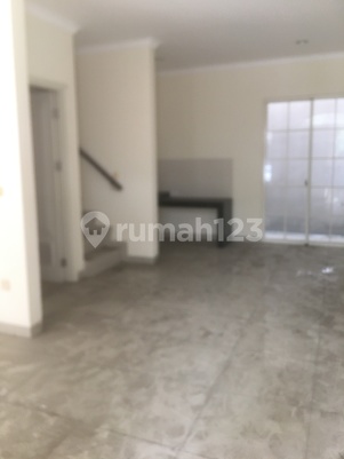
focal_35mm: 29
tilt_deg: -6.4
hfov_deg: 48.3
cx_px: 172
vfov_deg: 61.6
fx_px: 384
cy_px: 230
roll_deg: +0.4
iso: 64
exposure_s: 1/17
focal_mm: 4.15
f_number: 2.2
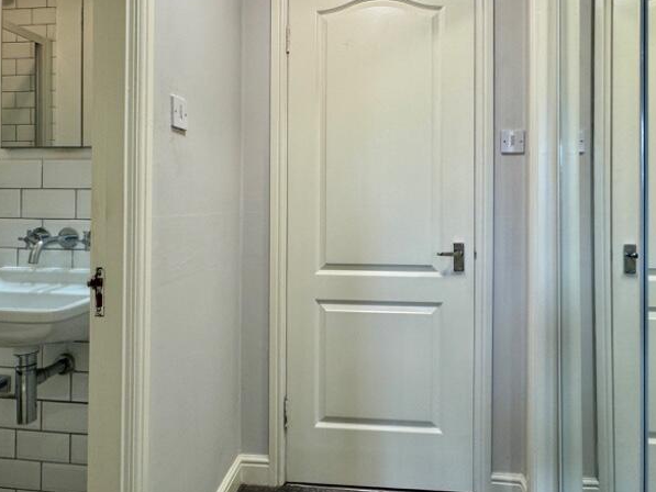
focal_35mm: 24
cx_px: 345
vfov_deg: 56.5
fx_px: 455
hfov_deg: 71.5
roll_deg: +0.2
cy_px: 200
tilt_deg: +0.2
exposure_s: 1/100
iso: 80
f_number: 2.2
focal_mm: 2.22
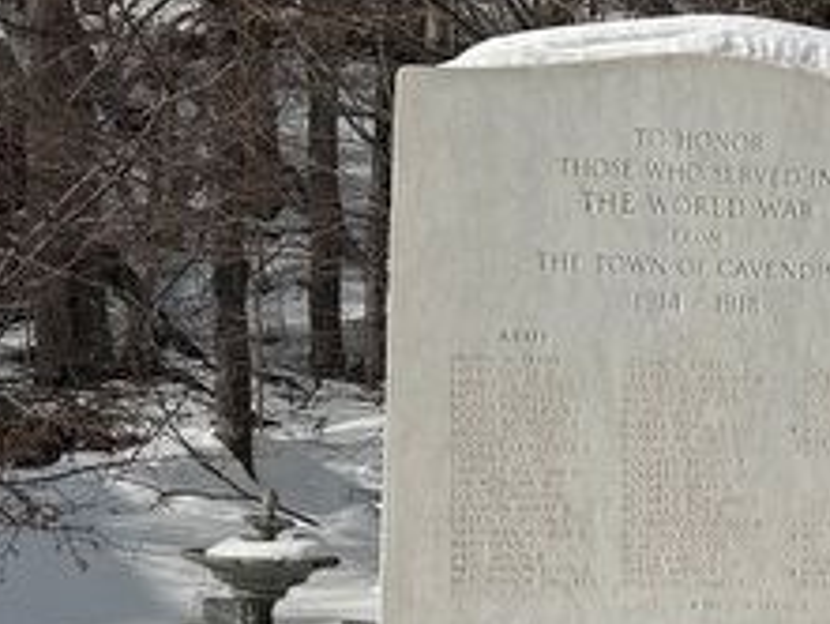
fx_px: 2255
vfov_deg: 15.3
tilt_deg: -7.7
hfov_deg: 20.2
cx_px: 841
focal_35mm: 94
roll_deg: -0.4
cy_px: 714
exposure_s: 1/10309
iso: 50
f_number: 1.5
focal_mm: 5.7
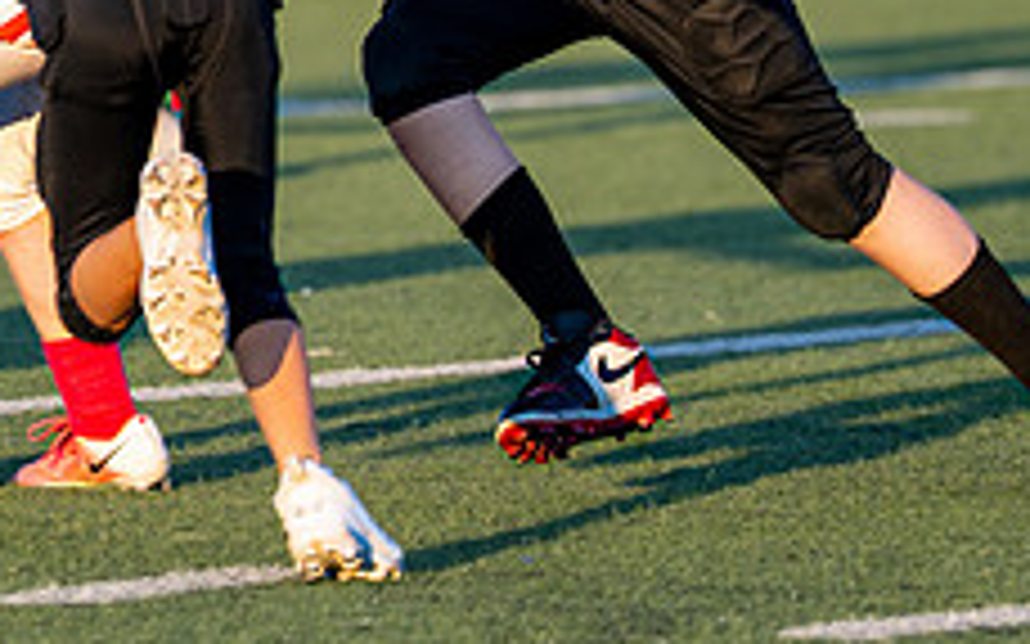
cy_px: -244
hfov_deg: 2.9
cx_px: 127
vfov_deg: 1.8
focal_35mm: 713
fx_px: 20010
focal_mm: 200
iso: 160
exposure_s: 1/1000
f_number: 2.8
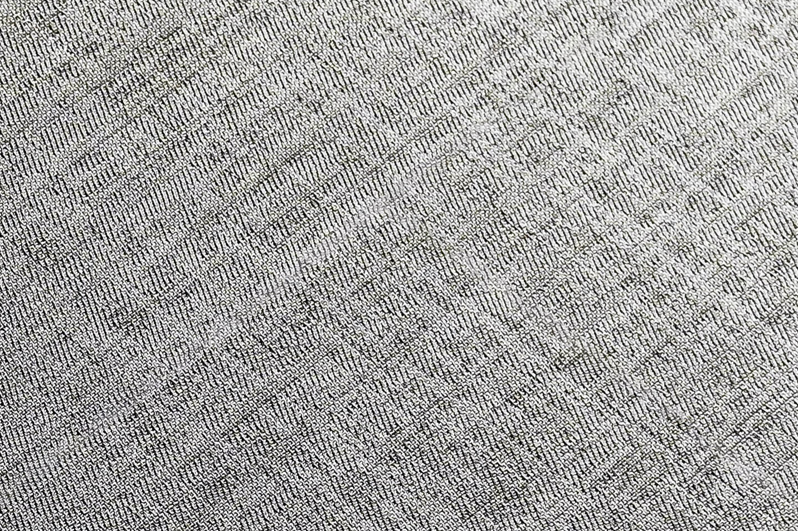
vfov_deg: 7.2
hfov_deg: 10.2
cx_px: -639
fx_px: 4209
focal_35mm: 190
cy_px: 564
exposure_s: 1/60
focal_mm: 45
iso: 1000
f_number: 5.6
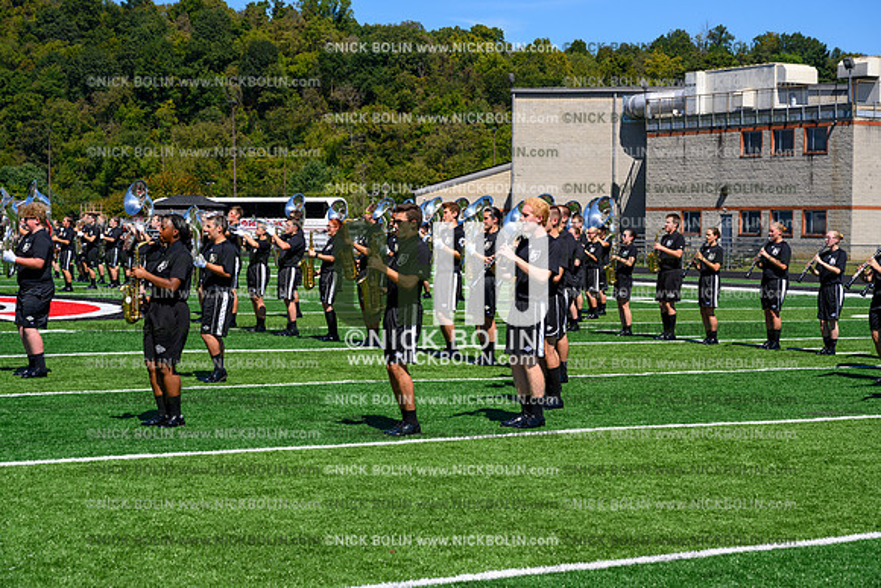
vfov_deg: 19.5
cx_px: 440
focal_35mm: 70
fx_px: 1713
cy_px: 294
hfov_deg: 28.8
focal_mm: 70
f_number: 8
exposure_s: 1/640
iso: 160
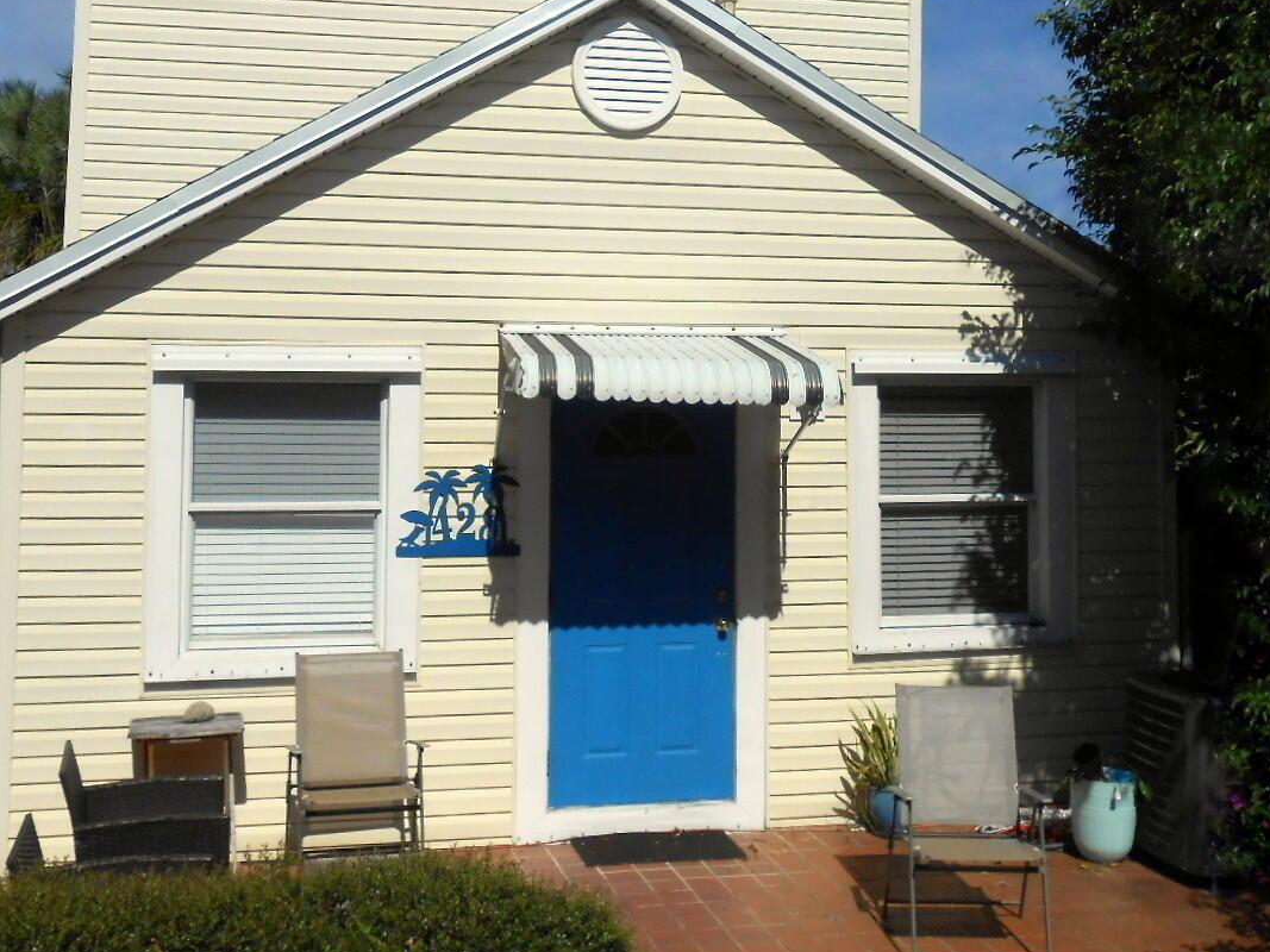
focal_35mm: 45
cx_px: 665
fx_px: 1651
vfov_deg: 31.9
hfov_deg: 42.1
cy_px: 302
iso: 80
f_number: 11.9
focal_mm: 5.3
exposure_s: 1/400
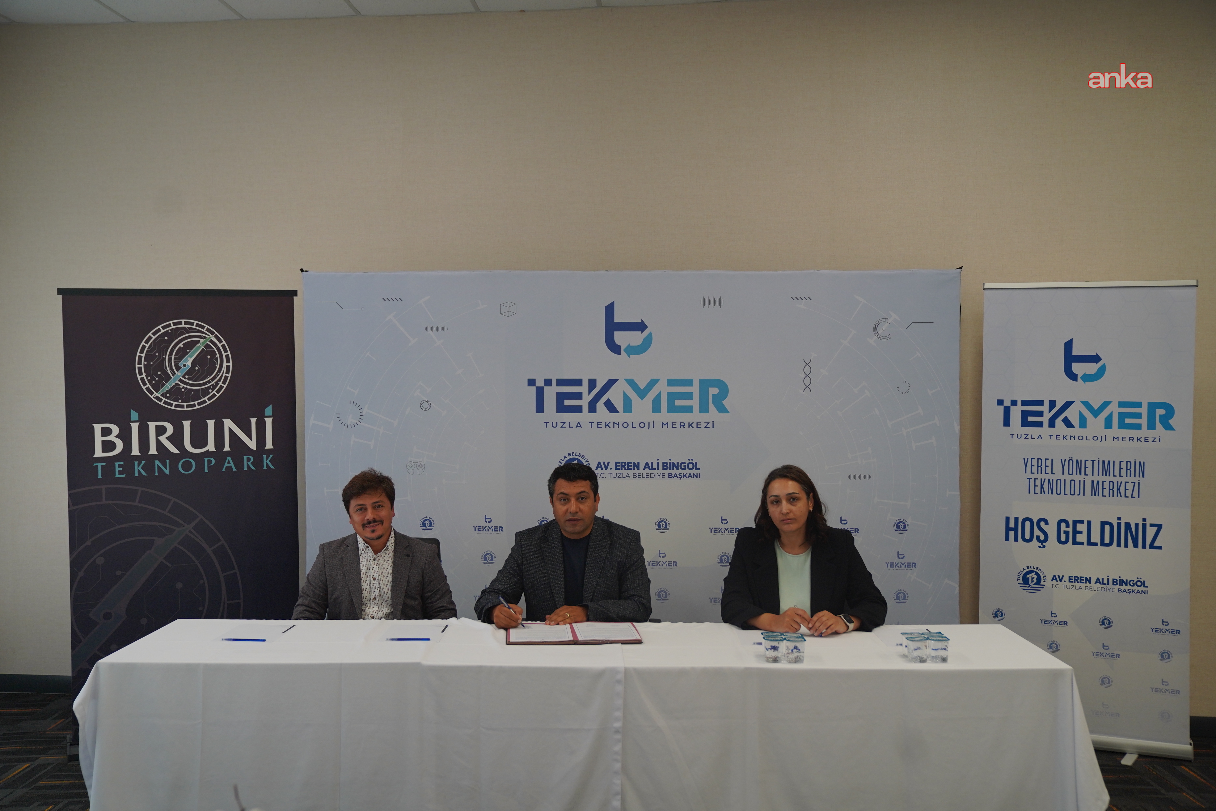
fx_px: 1216
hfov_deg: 53.1
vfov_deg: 36.9
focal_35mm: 36
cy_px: 406
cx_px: 608
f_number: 3.2
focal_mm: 36
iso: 400
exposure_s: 1/250
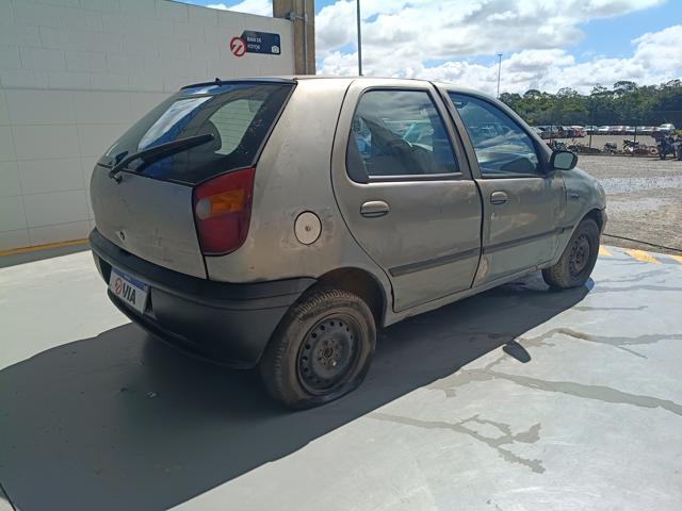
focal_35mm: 26
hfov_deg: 67.3
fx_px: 512
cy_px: 256
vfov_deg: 53.1
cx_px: 341
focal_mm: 4.81
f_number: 1.8
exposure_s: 1/1669
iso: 154
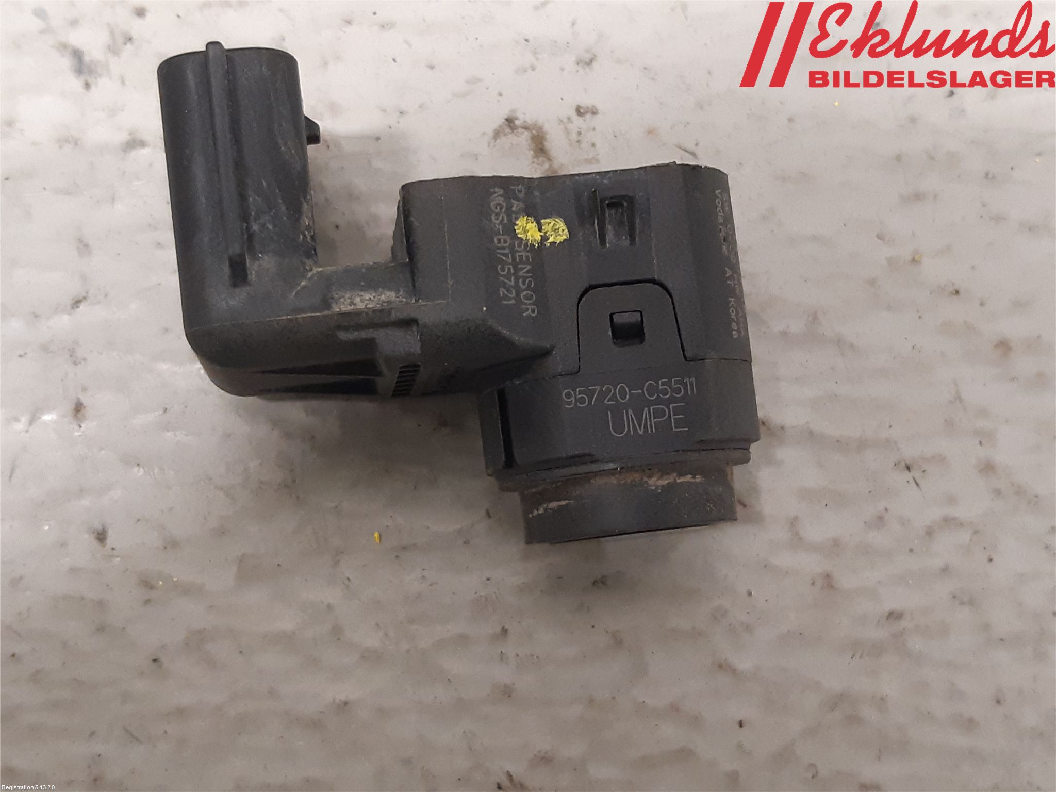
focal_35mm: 26
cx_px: 528
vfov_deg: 53.1
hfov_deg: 67.3
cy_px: 396
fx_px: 793
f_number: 1.7
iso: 200
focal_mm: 3.93
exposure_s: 1/25
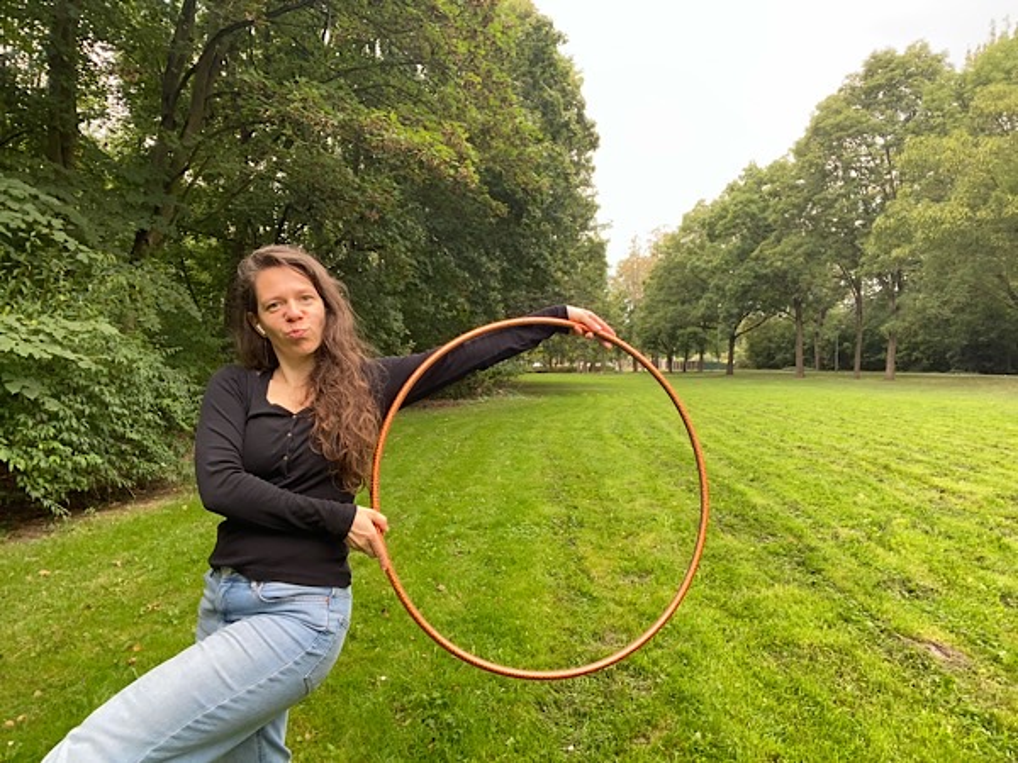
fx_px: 676
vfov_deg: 58.9
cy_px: 382
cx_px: 509
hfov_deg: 73.9
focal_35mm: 23
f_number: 2.2
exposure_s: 1/122
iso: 50
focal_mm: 2.71
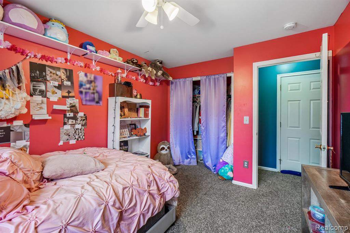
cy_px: 116
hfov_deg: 100.4
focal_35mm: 15
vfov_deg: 77.3
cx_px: 175
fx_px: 146
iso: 400
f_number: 8
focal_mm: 10
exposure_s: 1/8
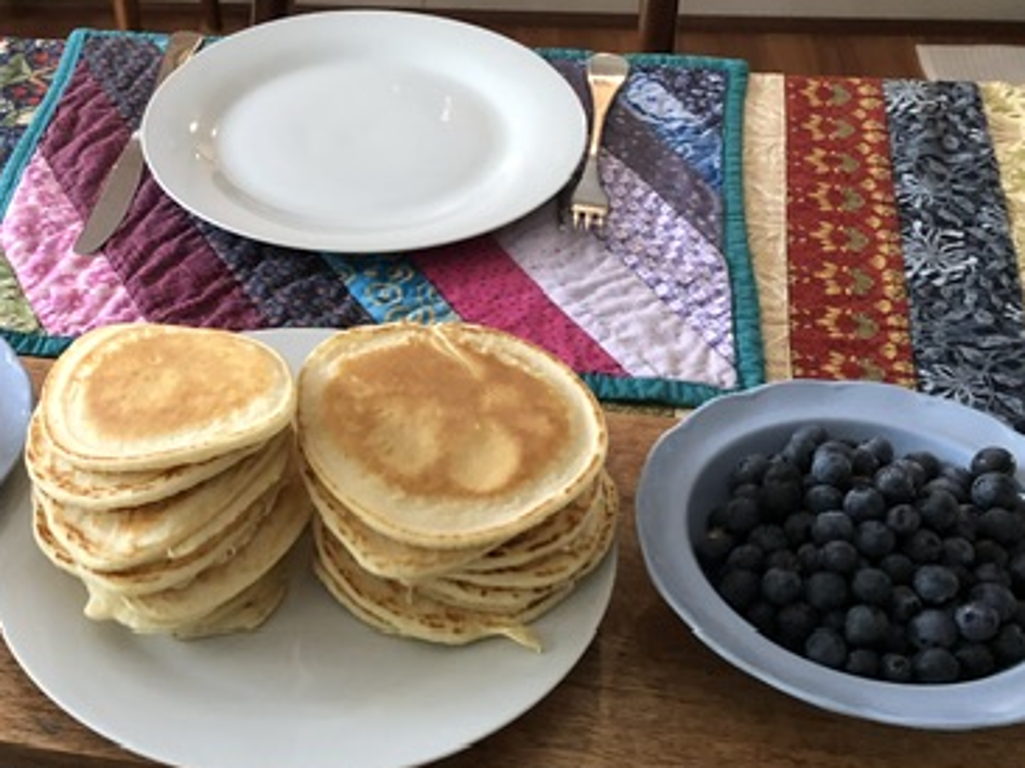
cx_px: 210
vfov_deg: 29.4
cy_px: 519
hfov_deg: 37.6
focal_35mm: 49
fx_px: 1450
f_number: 1.8
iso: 100
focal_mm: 3.99
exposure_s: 1/17
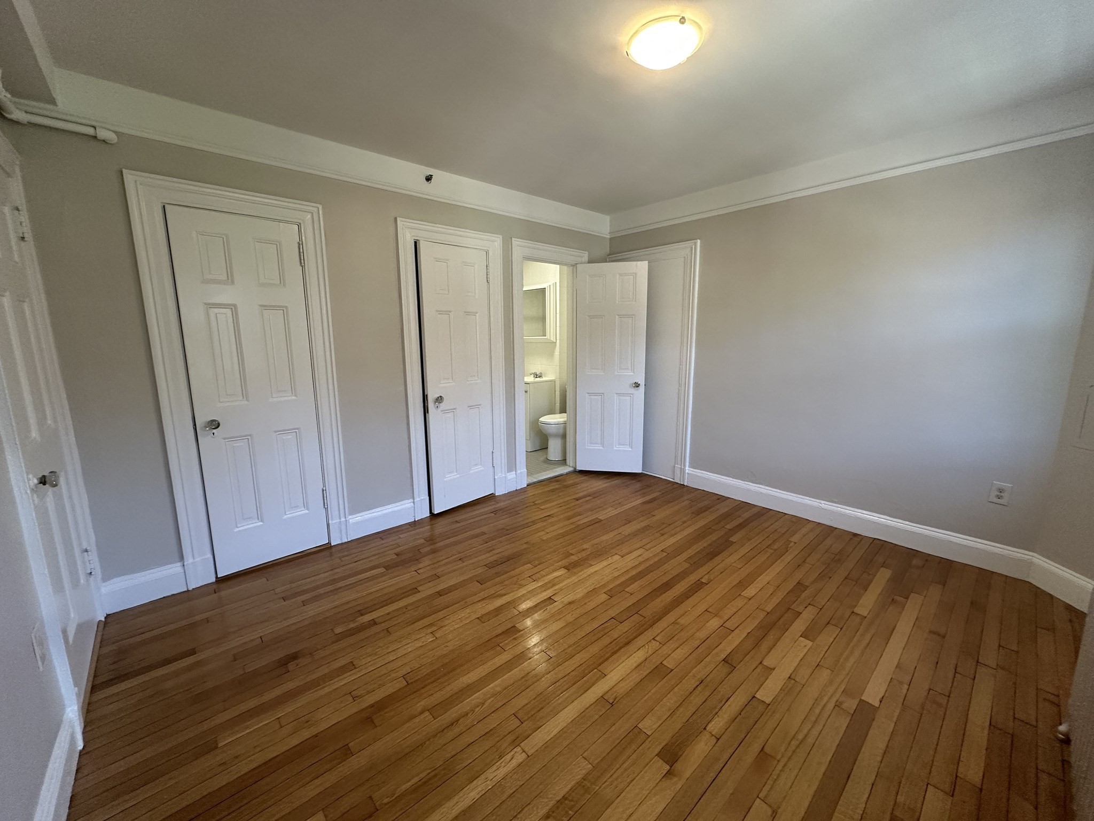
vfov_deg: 85.7
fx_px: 442
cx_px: 547
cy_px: 410
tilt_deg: -10.1
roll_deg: +0.3
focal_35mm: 14
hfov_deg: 102.1
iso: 200
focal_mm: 2.22
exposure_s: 1/120
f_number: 2.2
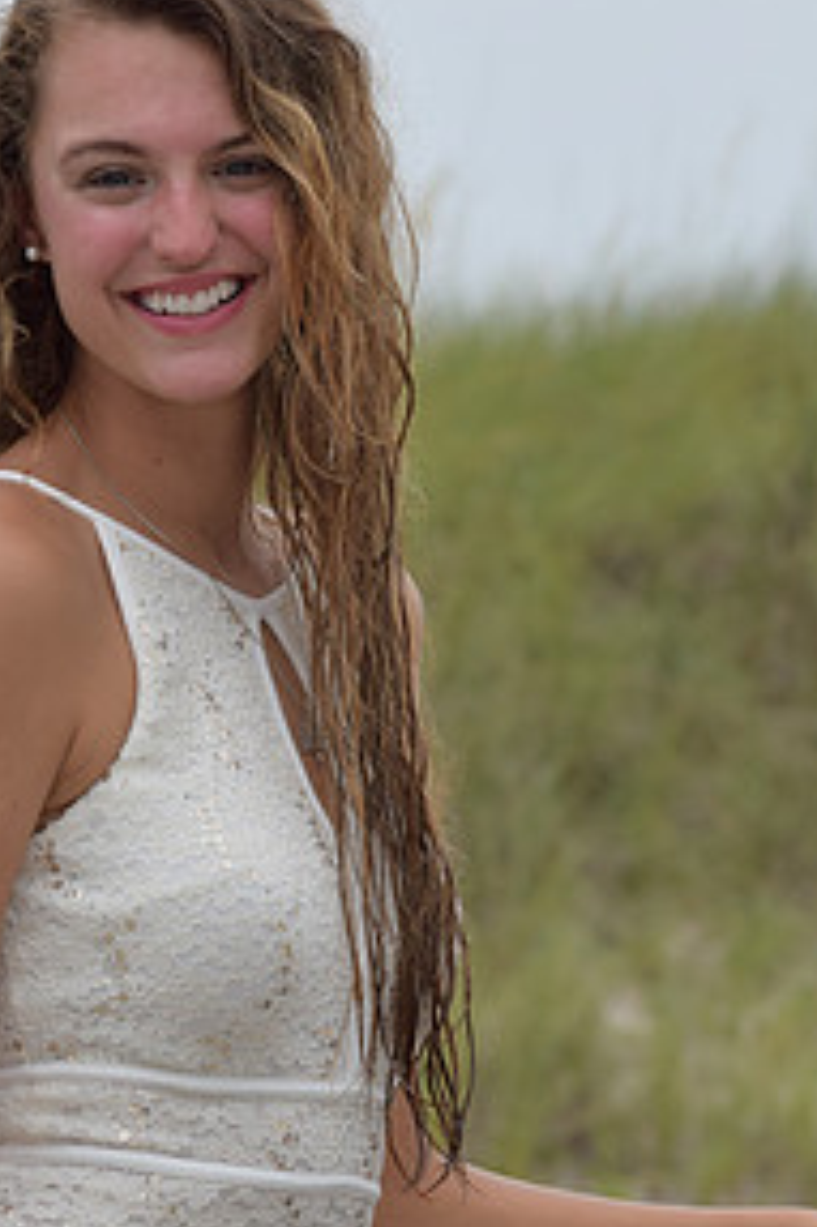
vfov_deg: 5.9
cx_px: 374
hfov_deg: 3.9
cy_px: 804
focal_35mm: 352
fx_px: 11996
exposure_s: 1/250
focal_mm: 116
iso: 200
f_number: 8
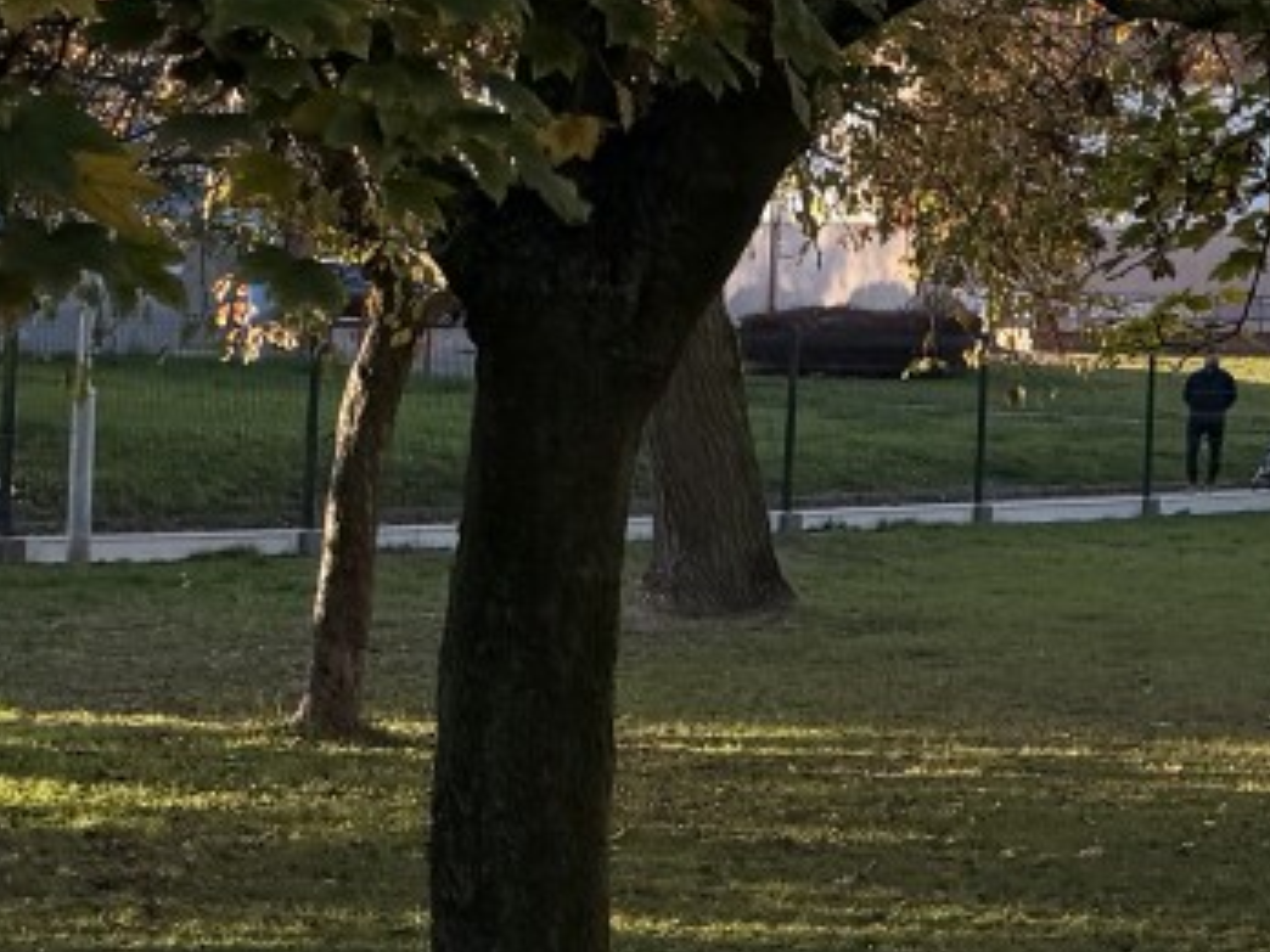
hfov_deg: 14.9
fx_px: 3889
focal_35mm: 106
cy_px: 222
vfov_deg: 13.9
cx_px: 2598
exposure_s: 1/1618
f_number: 1.78
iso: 80
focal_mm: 6.76
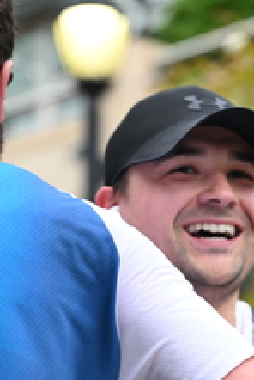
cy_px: 401
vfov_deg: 11.6
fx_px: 1836
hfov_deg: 7.9
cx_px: 195
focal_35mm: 174
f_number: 2.8
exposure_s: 1/2000
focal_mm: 70
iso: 1000
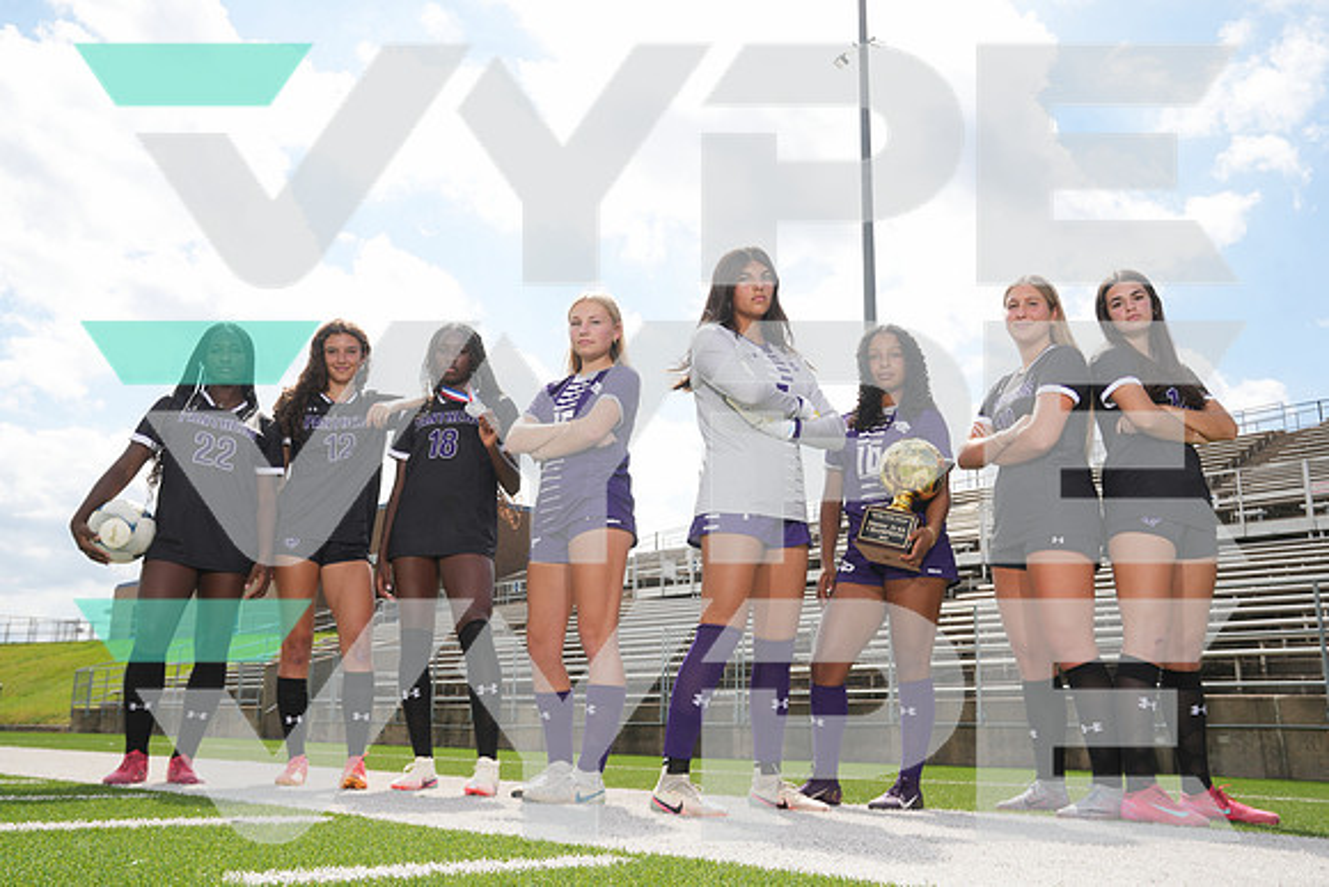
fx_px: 1182
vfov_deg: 41.1
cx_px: 664
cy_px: 444
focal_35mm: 32
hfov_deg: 58.7
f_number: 9
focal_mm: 32
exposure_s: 1/200
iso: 125
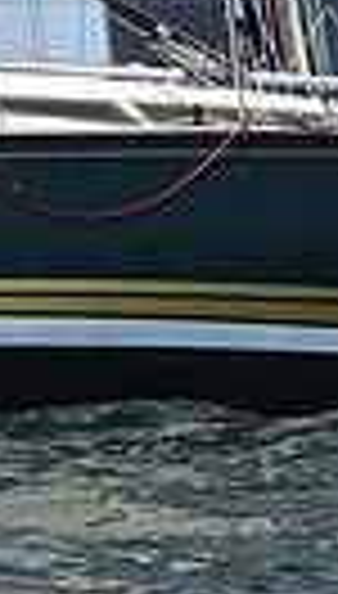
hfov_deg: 2.9
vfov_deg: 5.1
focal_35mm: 422
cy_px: -137
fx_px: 6673
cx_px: 203
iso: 250
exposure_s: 1/2000
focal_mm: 92
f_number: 5.6
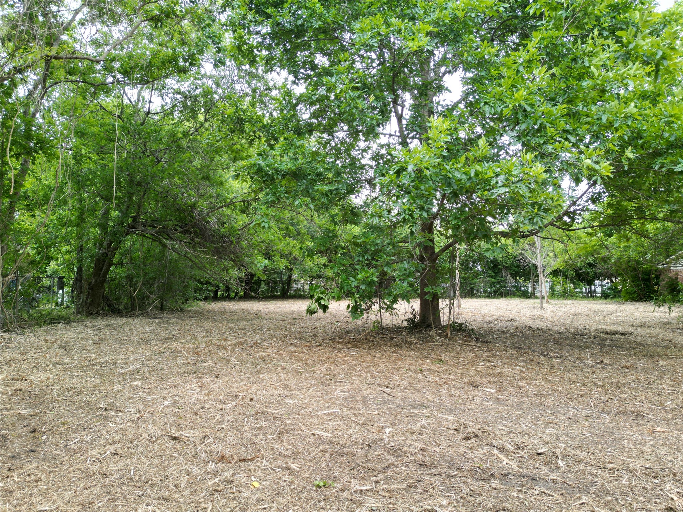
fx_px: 474
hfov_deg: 71.6
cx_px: 342
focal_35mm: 24
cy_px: 256
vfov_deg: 56.8
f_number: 1.7
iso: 140
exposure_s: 1/500
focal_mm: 6.72
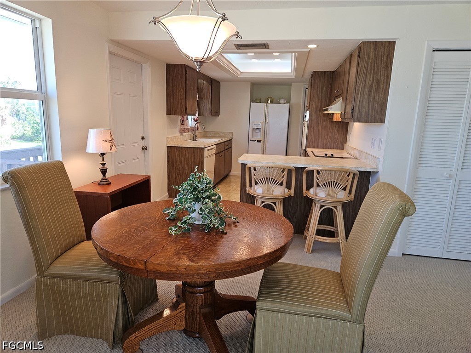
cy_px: 176
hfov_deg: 73.9
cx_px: 236
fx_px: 313
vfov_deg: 58.9
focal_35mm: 23
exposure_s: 1/60
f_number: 1.8
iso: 50
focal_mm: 5.4
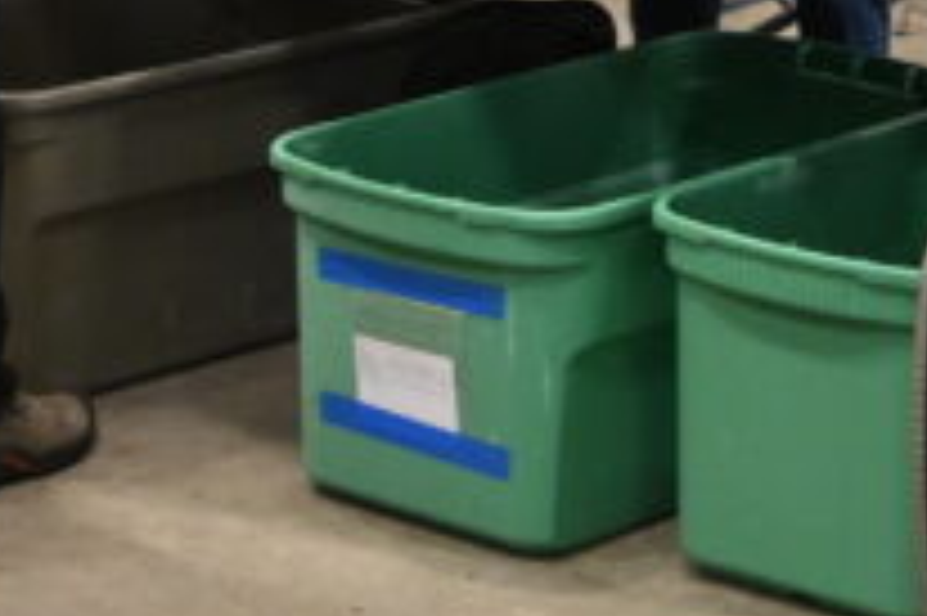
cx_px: 1300
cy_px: -704
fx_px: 3897
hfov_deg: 13.0
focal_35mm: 151
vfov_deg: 8.5
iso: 3200
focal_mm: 30.5
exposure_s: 1/100
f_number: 4
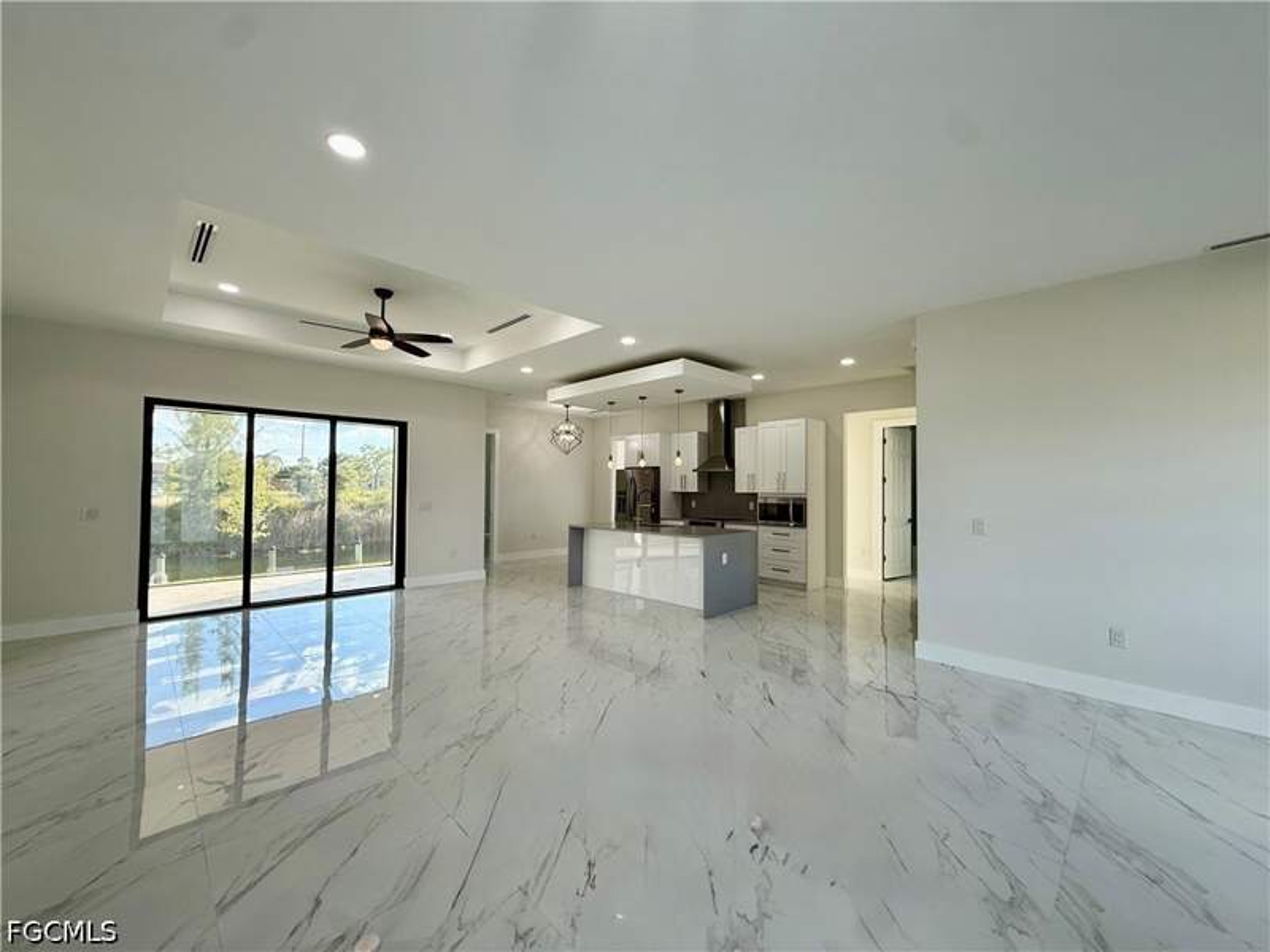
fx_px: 514
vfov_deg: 85.7
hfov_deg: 102.1
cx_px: 635
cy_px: 476
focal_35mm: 14
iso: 64
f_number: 2.2
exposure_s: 1/151
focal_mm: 2.22
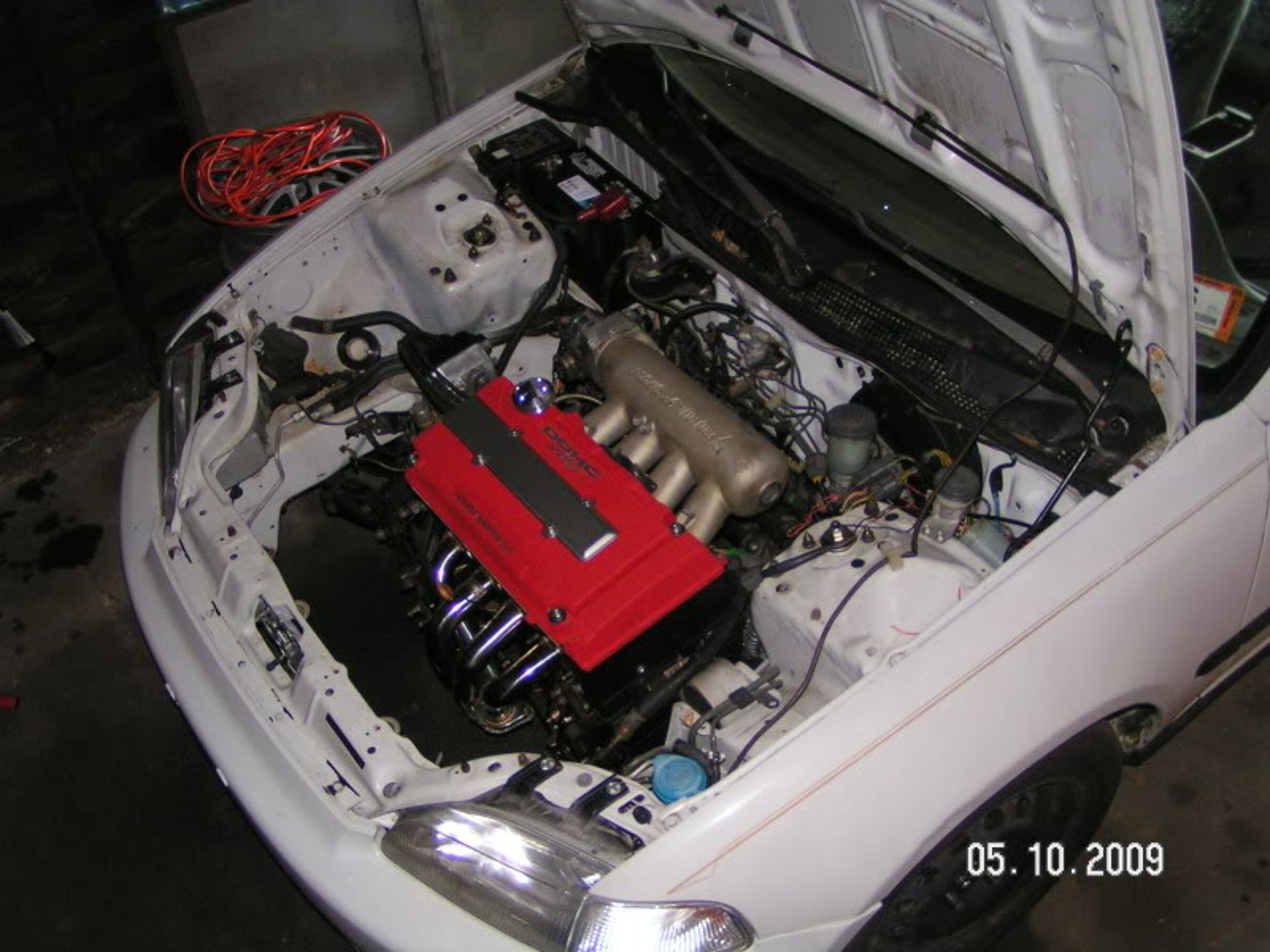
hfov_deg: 49.0
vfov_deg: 37.7
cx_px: 635
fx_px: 1394
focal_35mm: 38
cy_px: 476
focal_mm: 5.8
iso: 200
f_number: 2.8
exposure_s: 1/40
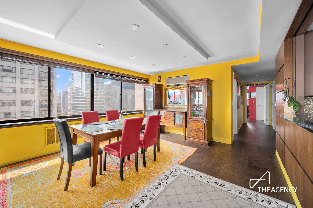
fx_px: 122
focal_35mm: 14
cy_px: 104
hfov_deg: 104.3
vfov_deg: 81.1
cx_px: 156
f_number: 11
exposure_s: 1/1.25
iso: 320
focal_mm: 14
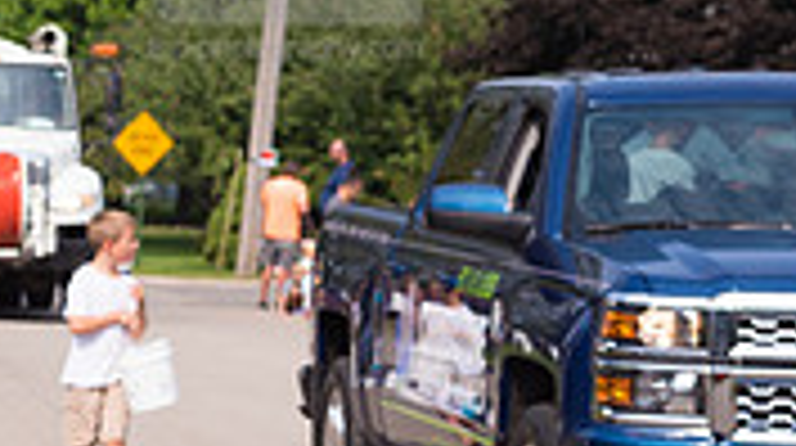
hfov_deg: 8.8
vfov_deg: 5.0
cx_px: -351
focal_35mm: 241
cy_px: 525
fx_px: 5080
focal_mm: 70
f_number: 6.3
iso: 100
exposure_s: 1/500
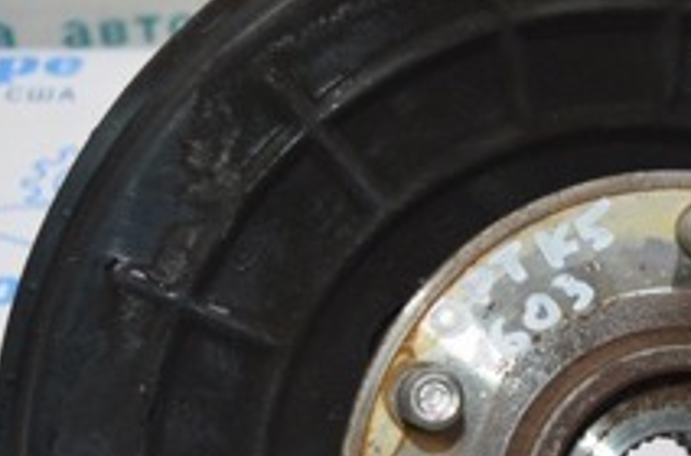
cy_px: 363
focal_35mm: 123
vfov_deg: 11.1
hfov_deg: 16.6
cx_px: 557
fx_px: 2345
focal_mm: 27
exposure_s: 1/80
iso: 400
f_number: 4
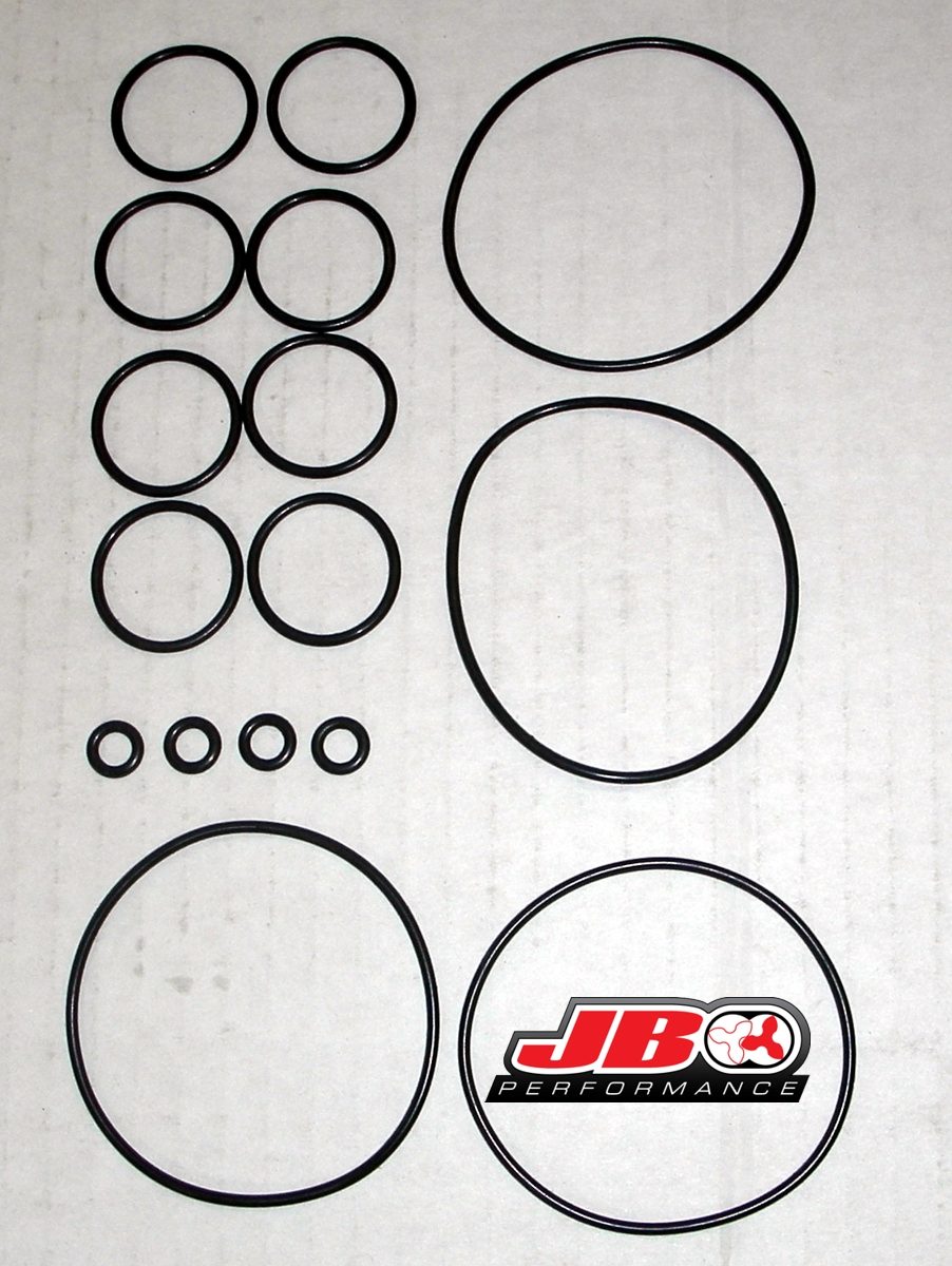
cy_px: 633
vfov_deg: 52.6
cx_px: 476
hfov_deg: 40.8
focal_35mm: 35
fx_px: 1282
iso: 50
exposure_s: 1/60.1
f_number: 3
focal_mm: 5.8
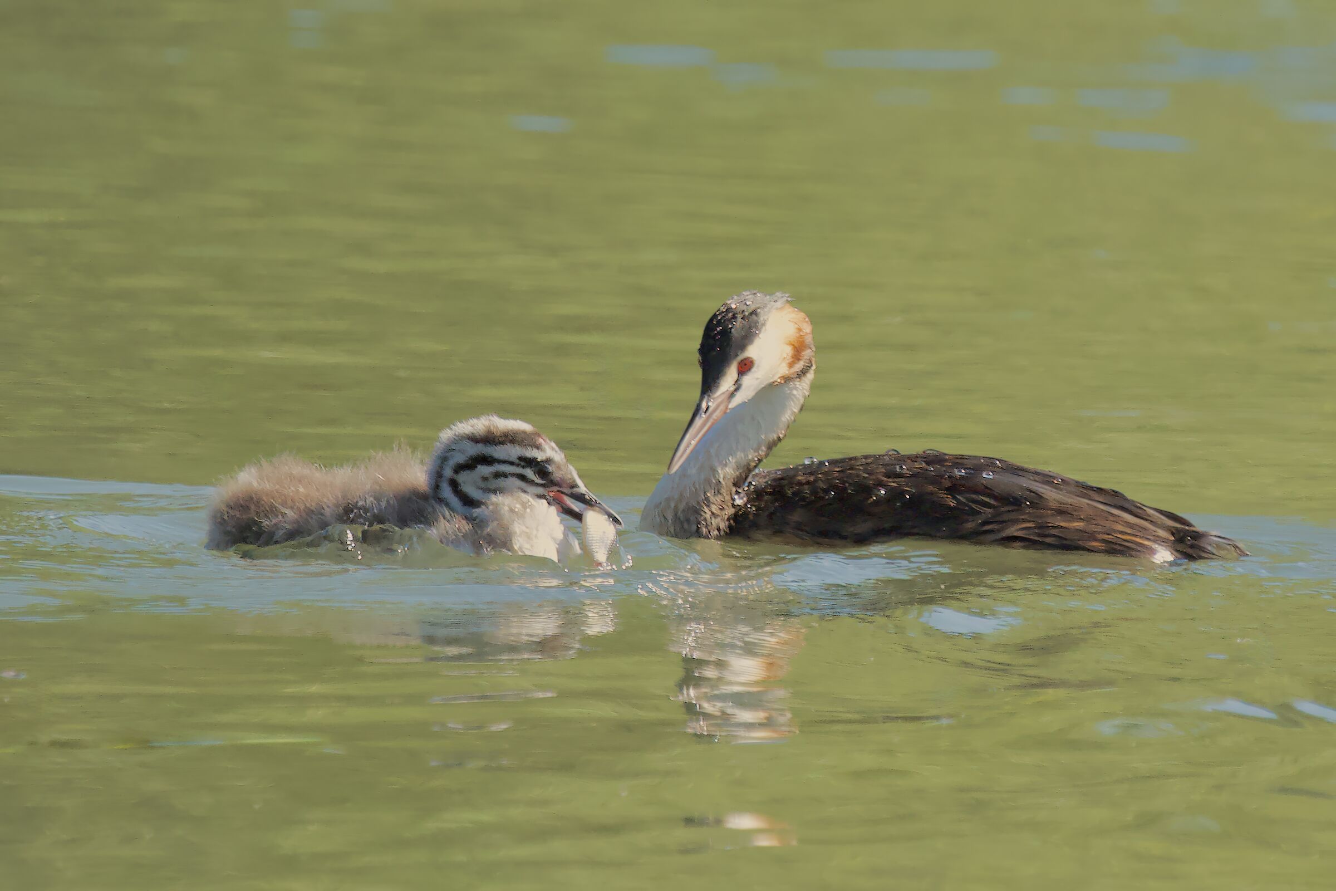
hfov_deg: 3.4
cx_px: 668
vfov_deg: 2.3
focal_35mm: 600
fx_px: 22265
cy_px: 446
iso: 2000
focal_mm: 600
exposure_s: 1/2049
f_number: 8
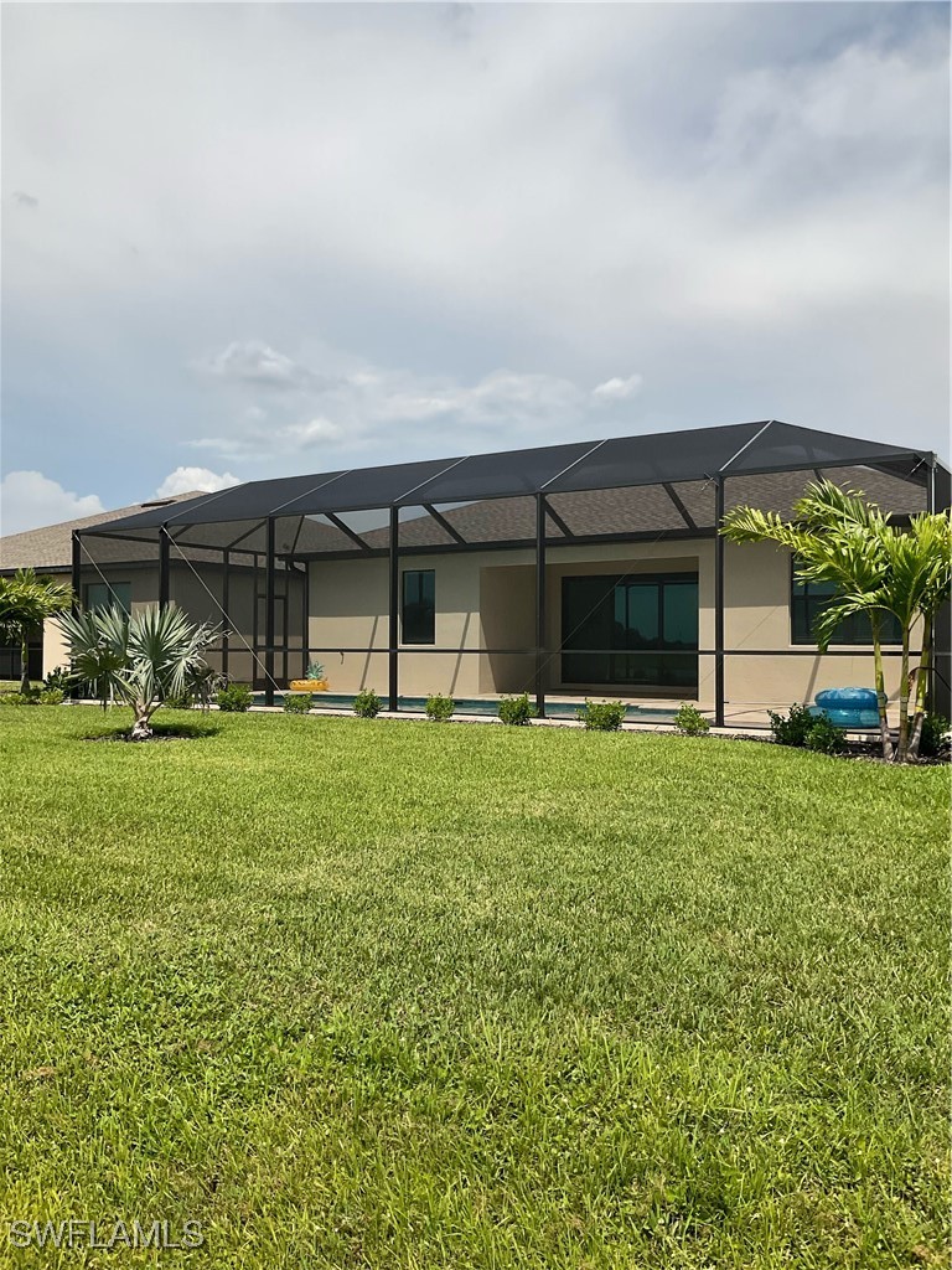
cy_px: 635
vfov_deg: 61.7
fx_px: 1063
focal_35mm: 29
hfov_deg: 48.2
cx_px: 476
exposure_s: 1/3534
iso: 16
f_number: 1.8
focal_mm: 3
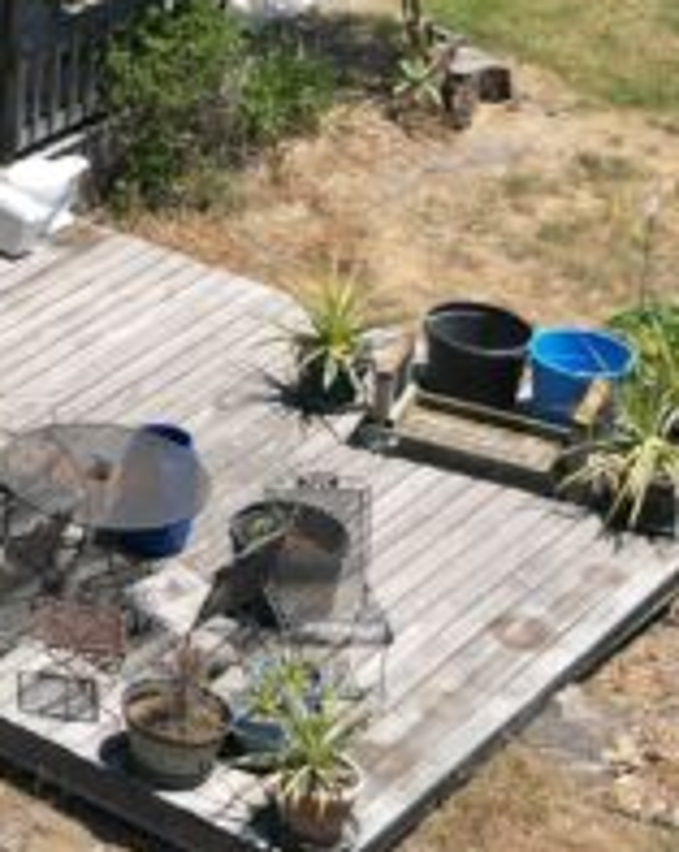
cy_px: 35
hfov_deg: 11.6
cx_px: -567
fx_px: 3072
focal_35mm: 122
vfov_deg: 15.5
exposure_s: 1/2500
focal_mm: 6.72
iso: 110
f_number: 1.7
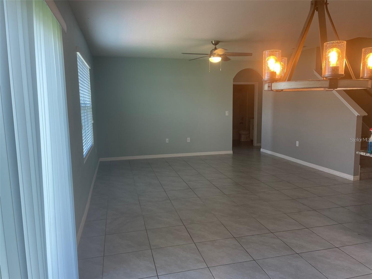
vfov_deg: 53.1
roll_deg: +0.9
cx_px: 186
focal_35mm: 26
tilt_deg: -7.2
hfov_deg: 67.3
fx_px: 279
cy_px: 140
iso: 50
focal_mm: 4.2
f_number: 1.6
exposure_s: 1/120
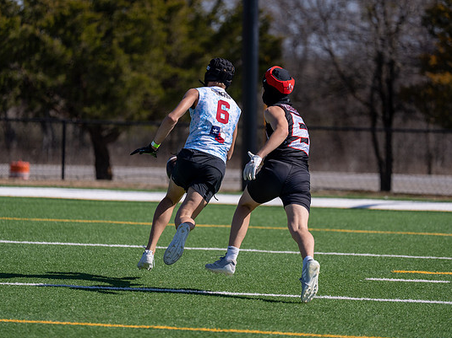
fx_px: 2624
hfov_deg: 9.8
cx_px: 234
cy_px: 168
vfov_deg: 7.4
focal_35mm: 201
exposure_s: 1/4000
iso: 100
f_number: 2.8
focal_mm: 180
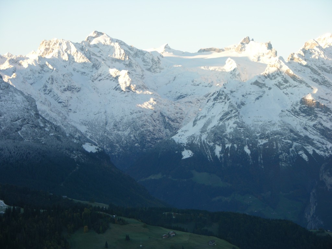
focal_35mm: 120
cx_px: 166
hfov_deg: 16.4
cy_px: 124
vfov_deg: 12.3
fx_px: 1151
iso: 50
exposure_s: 1/138
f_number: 3.7
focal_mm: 29.5
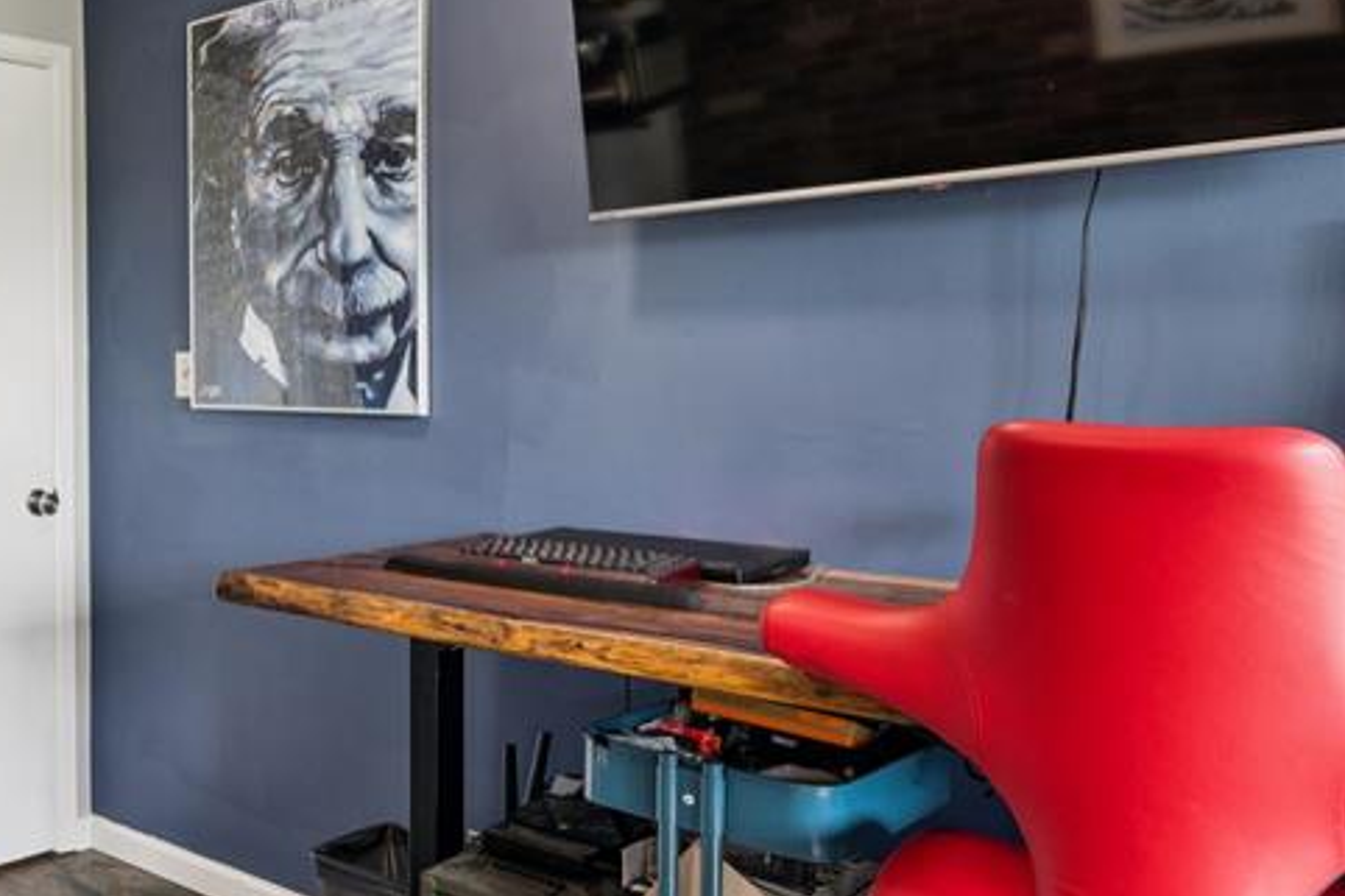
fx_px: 1278
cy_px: 396
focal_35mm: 34
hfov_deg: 44.5
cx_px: -81
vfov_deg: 38.6
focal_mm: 16.1
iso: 200
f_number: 13
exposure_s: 1/1.67
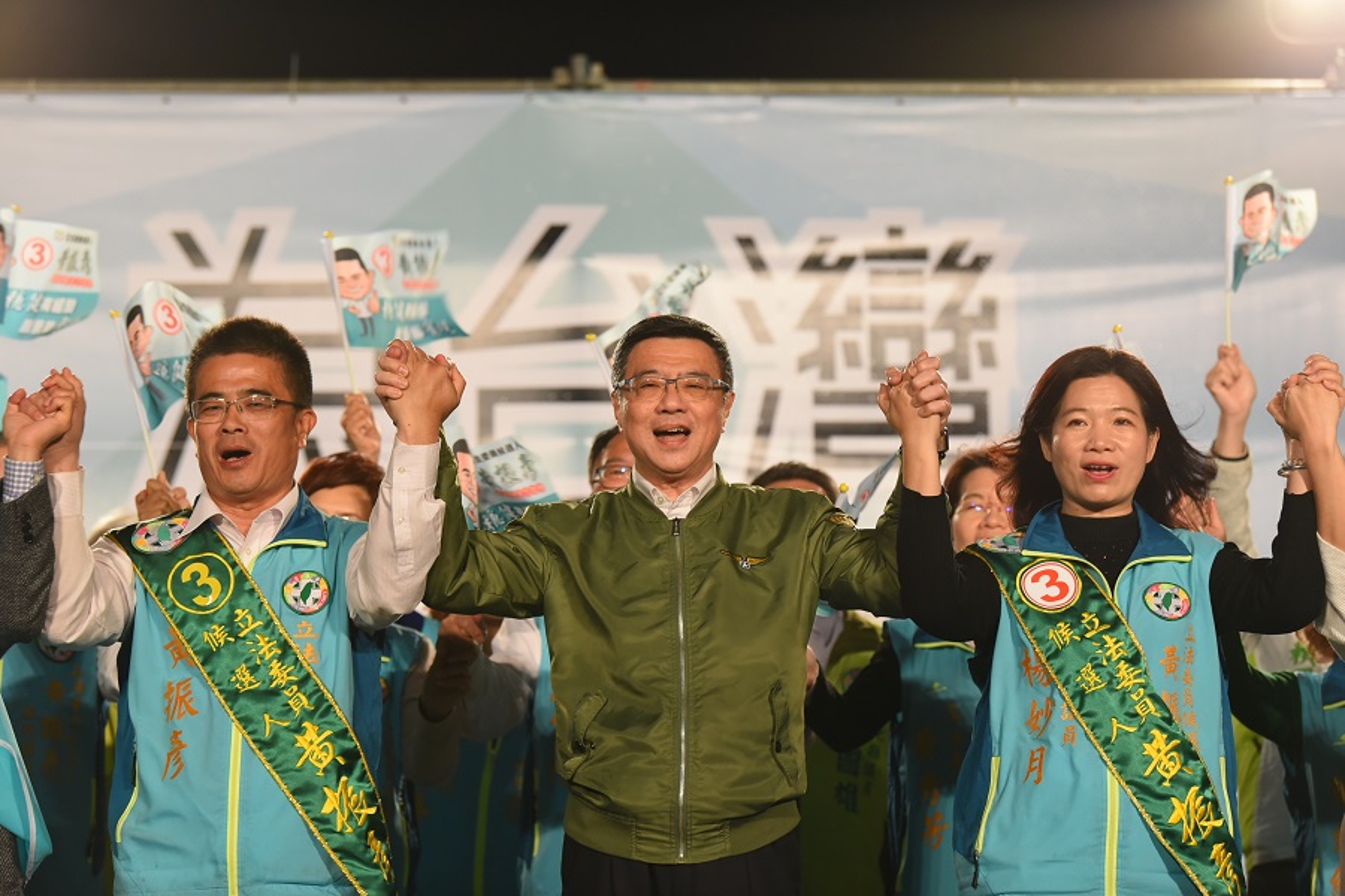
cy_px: 448
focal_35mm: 120
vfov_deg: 11.4
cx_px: 672
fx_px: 4483
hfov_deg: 17.1
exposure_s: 1/200
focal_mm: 120
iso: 1600
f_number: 4
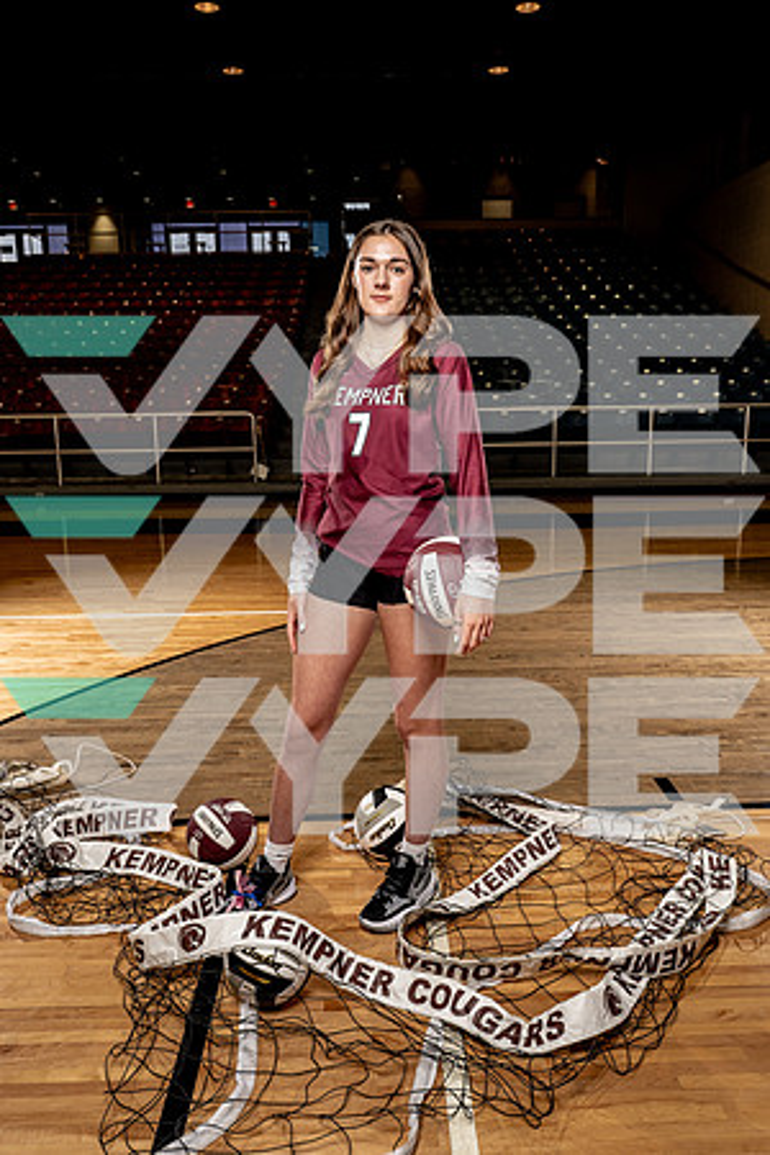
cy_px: 578
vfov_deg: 65.5
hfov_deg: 46.4
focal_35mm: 28
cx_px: 385
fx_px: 898
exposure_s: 1/250
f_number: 5.6
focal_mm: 28
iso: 640
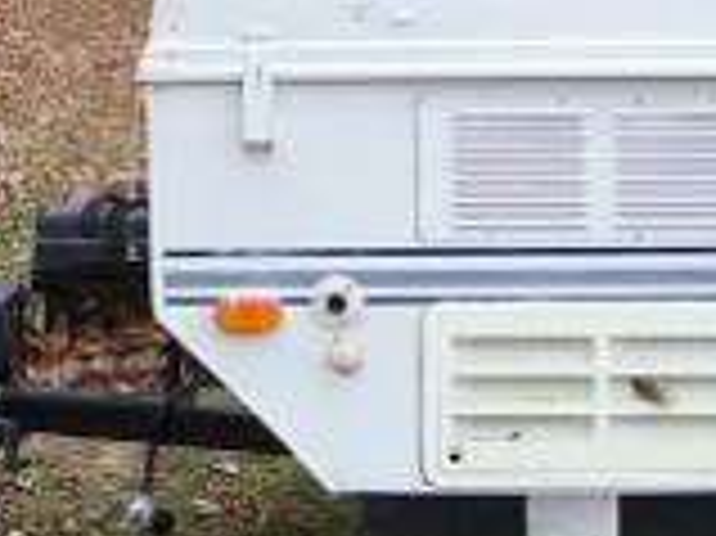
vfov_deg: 7.9
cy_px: 698
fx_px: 3844
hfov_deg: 10.6
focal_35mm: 186
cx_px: 225
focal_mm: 7.8
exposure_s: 1/125
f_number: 2.8
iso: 64
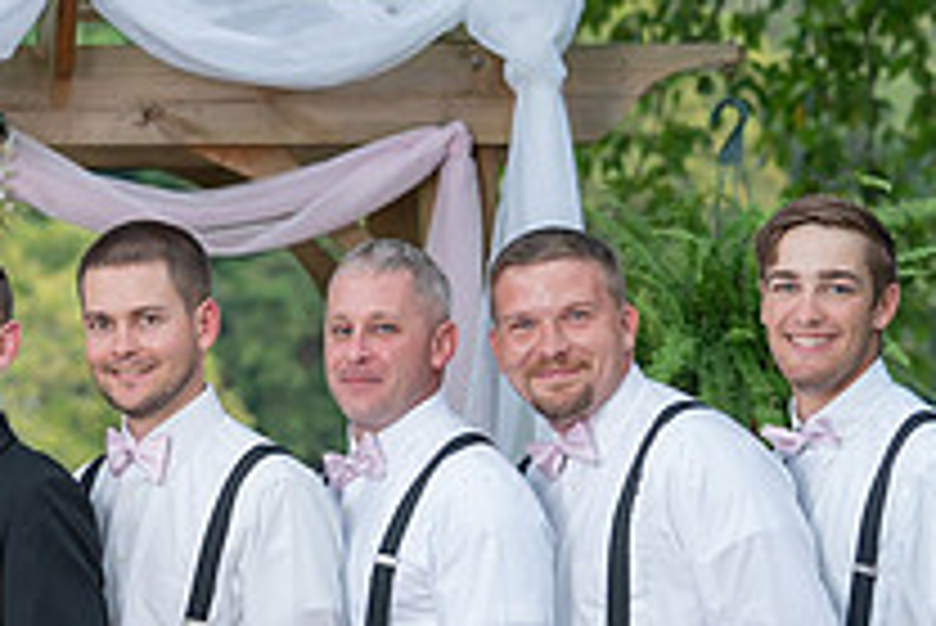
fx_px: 6790
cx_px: -165
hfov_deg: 7.8
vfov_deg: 5.3
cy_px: 741
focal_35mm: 261
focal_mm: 87
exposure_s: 1/200
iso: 320
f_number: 4
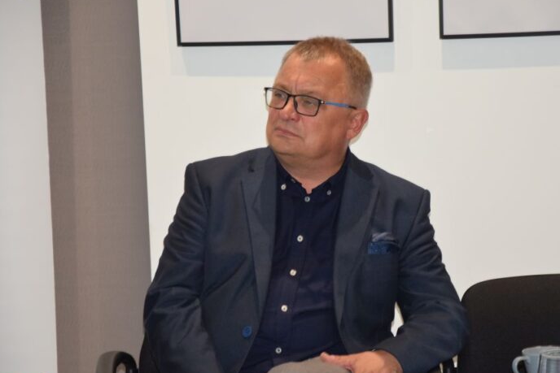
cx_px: 300
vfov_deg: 8.4
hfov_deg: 12.5
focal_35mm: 164
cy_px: 189
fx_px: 2551
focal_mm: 98
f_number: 5.6
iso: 900
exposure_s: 1/60
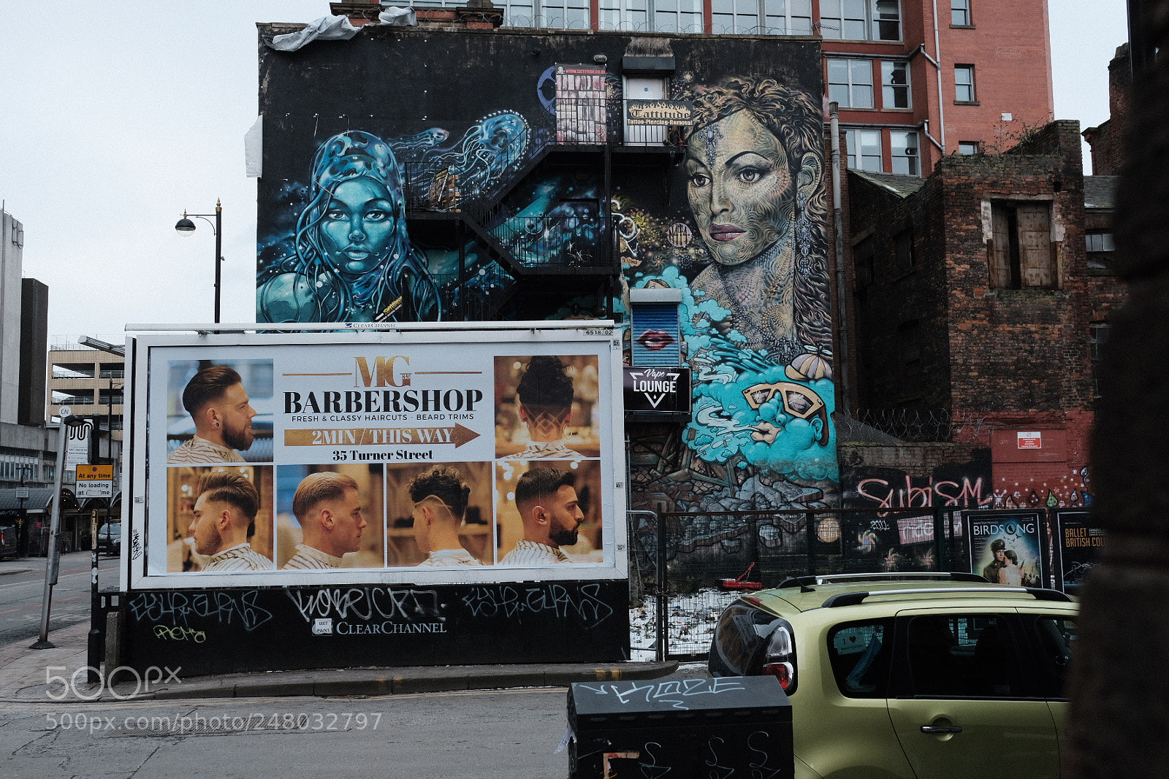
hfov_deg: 54.4
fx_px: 1137
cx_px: 584
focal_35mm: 35
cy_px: 390
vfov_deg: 37.9
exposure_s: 1/750
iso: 800
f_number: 5.6
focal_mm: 23
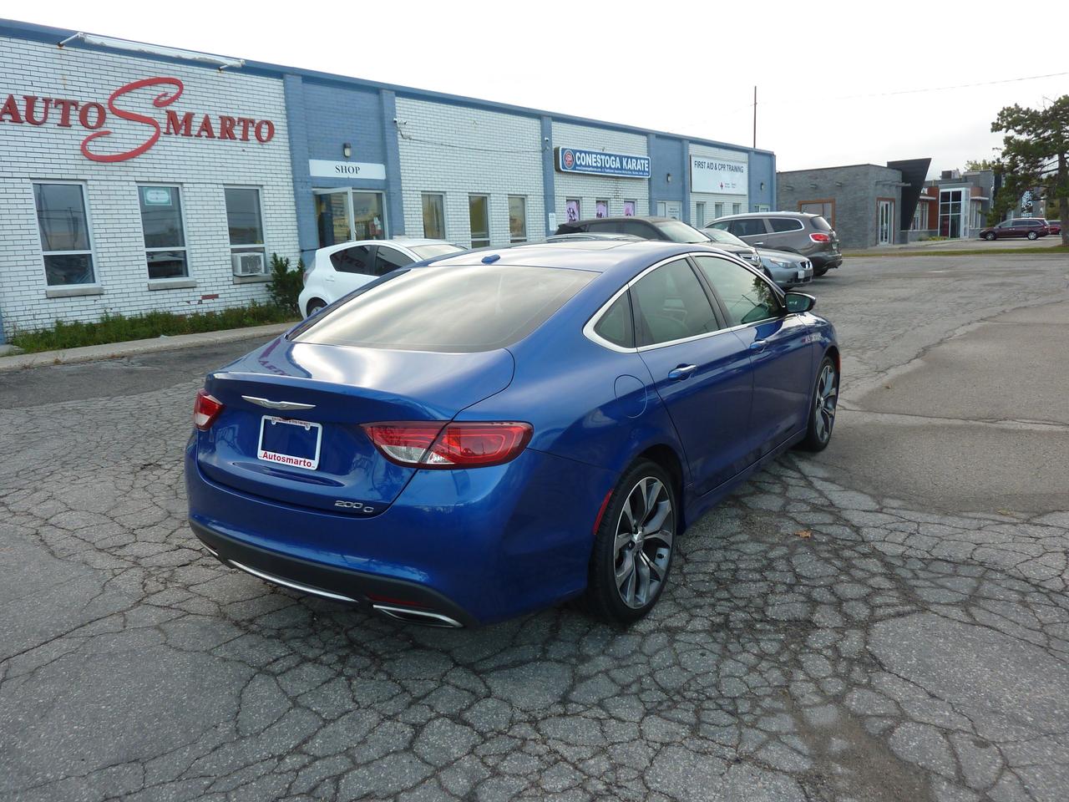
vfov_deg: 54.9
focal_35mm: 25
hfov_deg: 69.4
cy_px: 401
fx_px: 772
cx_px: 534
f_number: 3.3
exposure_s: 1/60
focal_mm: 4.1
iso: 80
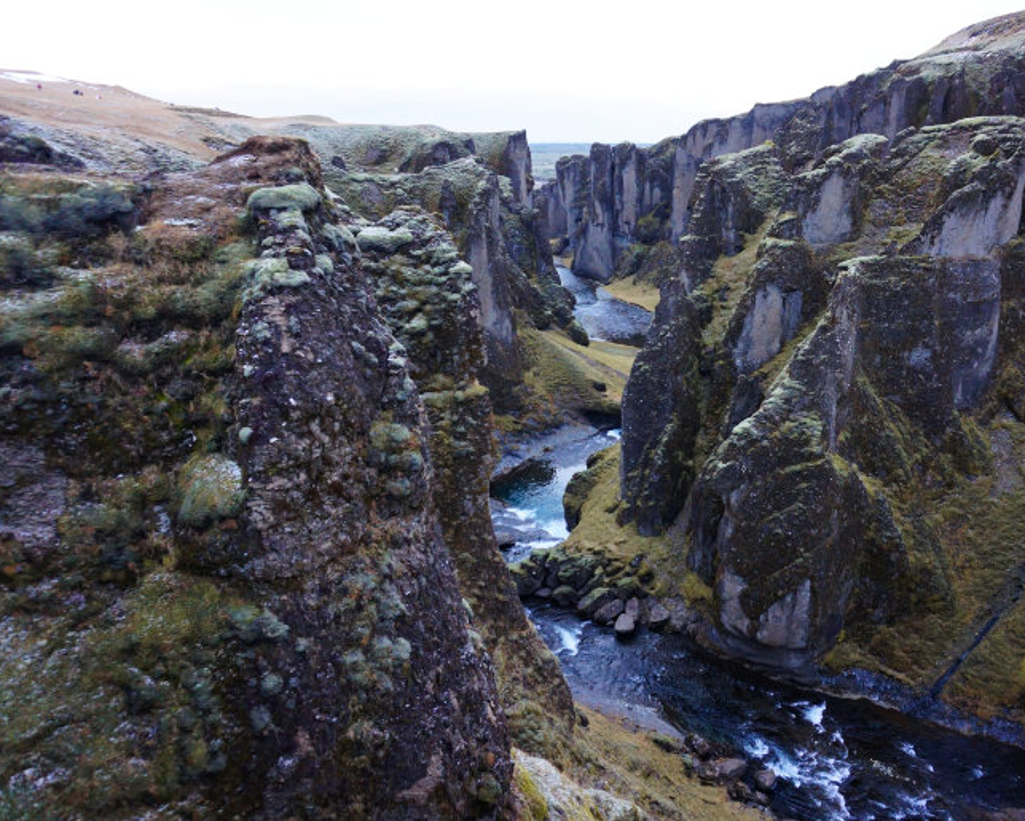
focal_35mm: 28
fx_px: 850
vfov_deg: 51.6
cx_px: 631
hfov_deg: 61.5
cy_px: 398
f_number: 4
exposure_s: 1/60
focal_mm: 16
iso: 800
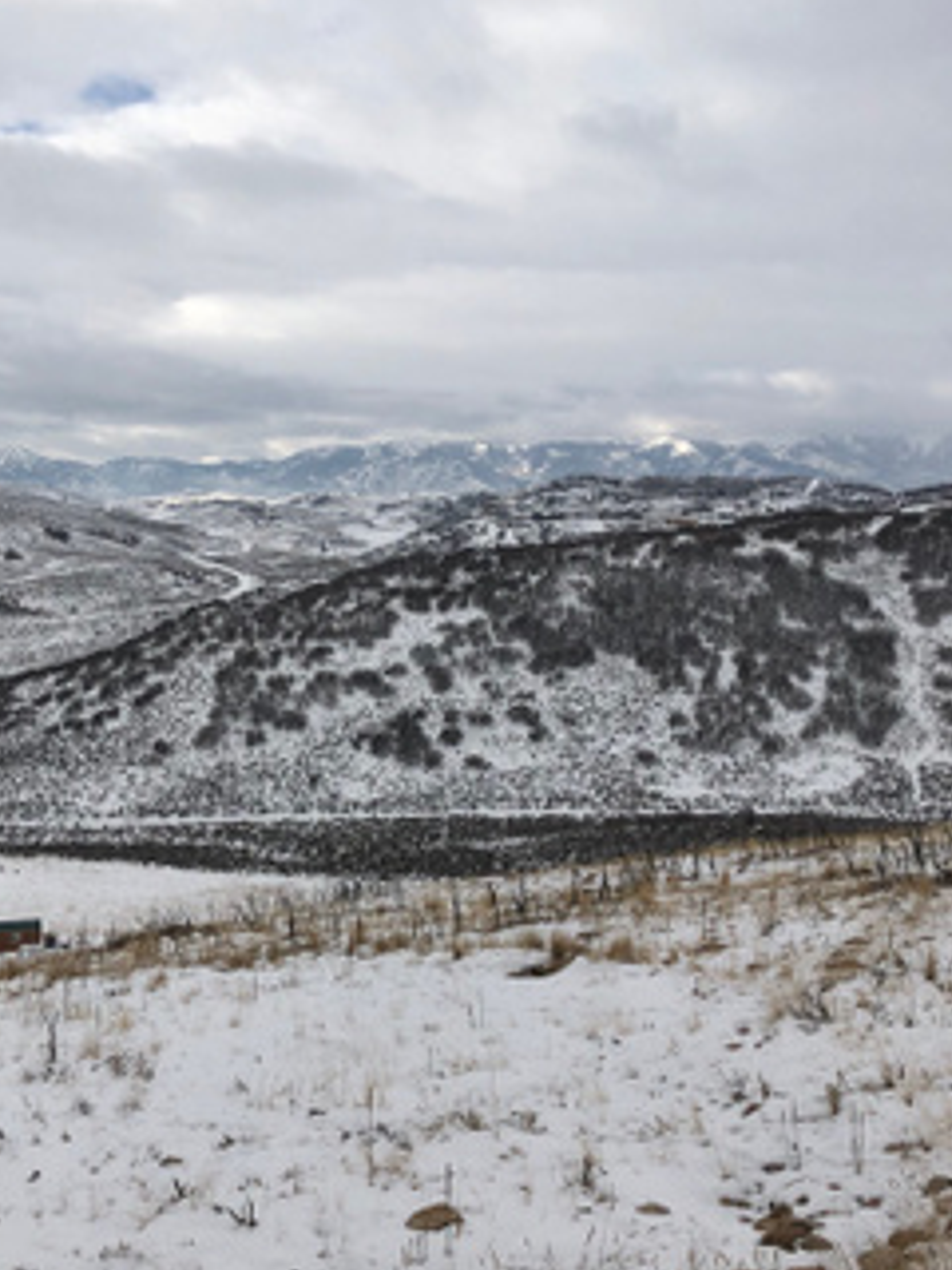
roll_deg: +0.1
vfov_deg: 44.7
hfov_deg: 33.8
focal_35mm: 42
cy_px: 552
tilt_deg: -1.1
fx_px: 1540
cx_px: 270
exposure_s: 1/3436
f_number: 1.8
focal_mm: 3.99
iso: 25
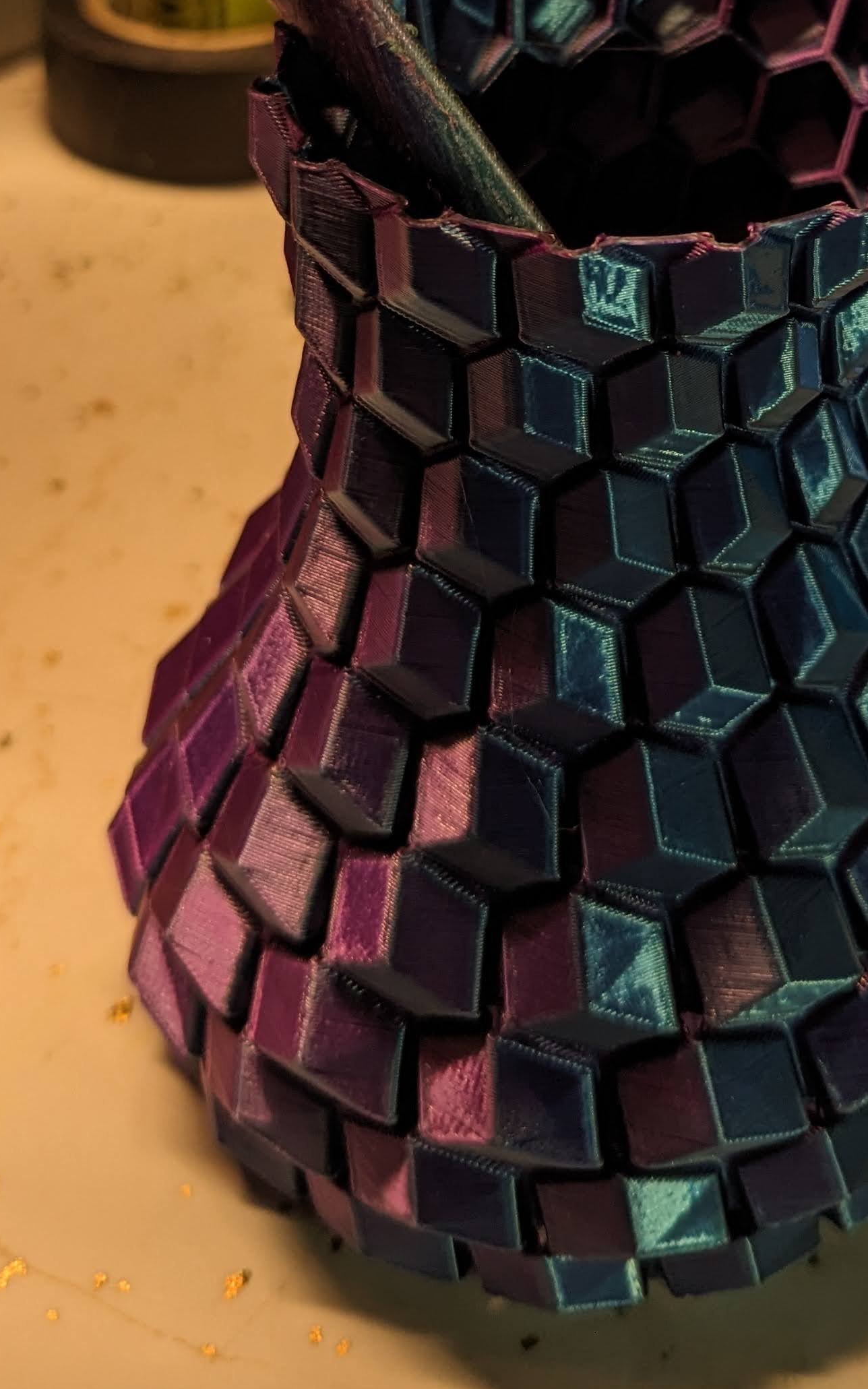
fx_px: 2120
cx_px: 691
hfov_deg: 22.8
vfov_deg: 34.3
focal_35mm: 56
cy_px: 145
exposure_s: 1/24
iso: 66
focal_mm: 4.38
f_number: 1.73
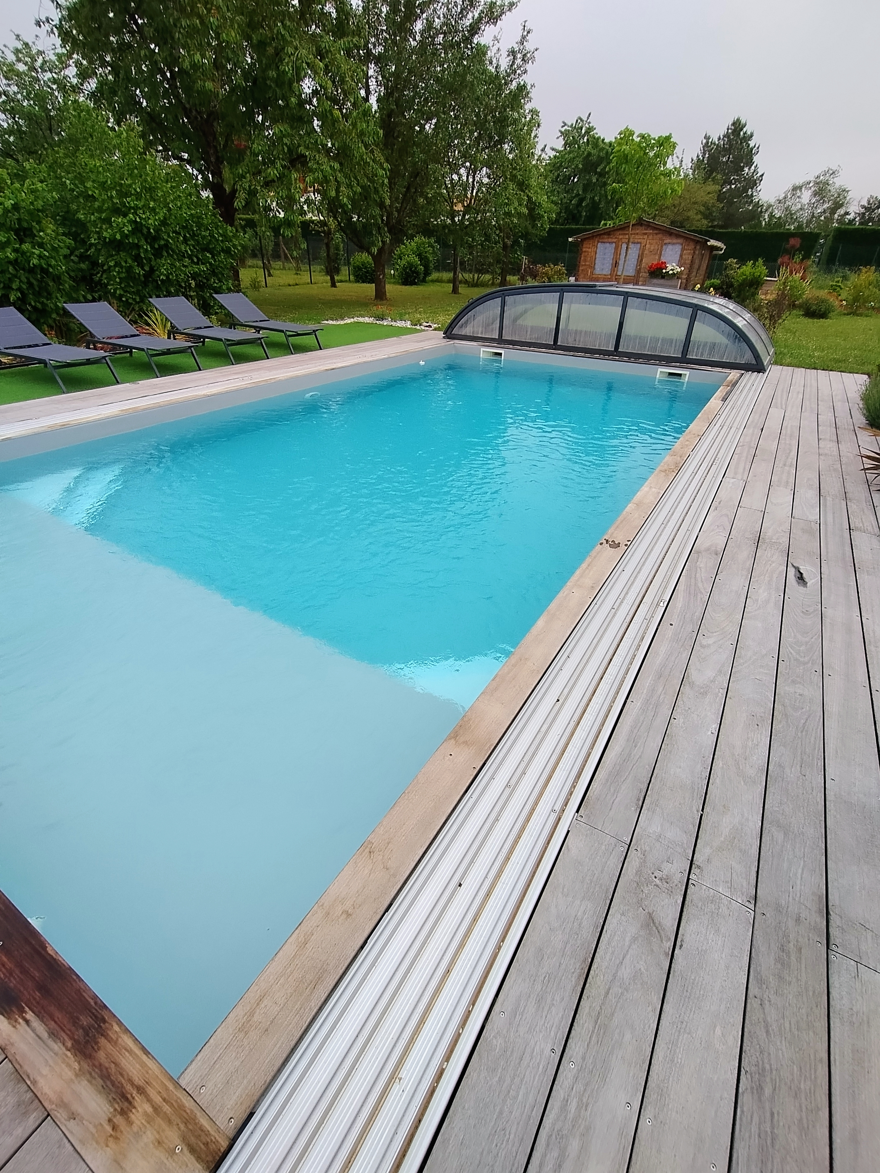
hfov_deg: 78.1
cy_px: 586
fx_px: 542
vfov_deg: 94.5
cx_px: 440
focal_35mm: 16
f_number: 2.2
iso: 100
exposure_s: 1/224
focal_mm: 1.66
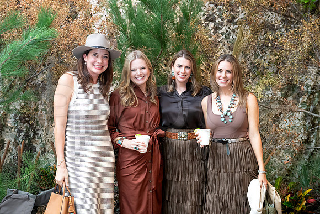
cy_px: 107
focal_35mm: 57
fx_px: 507
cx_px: 160
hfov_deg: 35.0
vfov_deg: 23.8
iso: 4000
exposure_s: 1/100
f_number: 5.6
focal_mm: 56
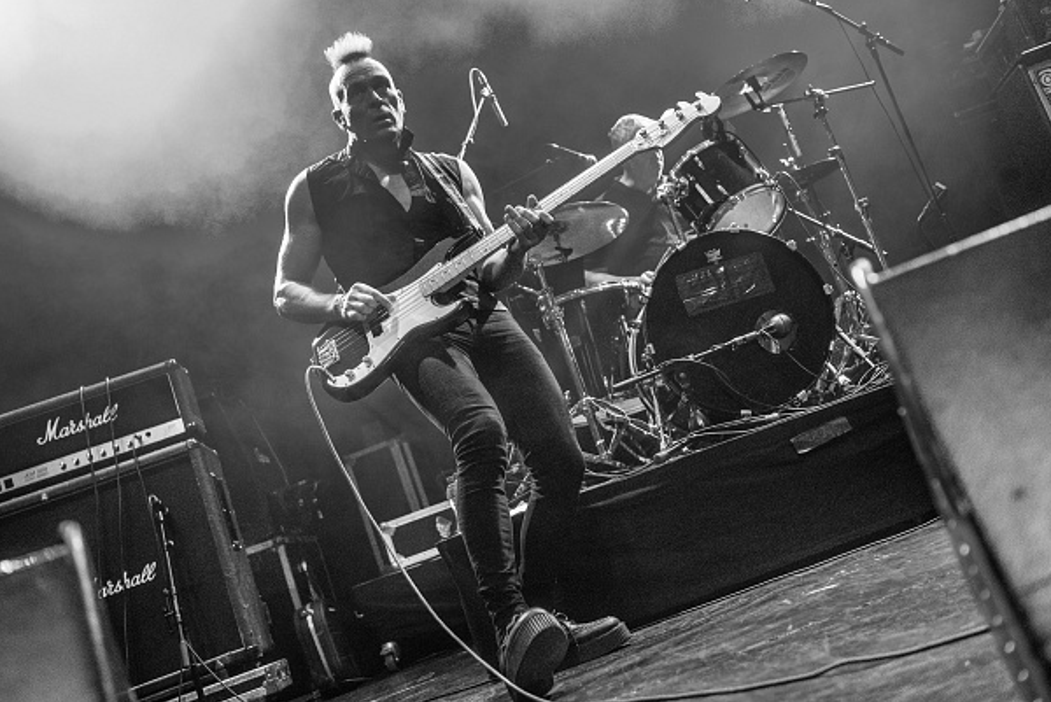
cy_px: 298
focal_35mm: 42
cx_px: 543
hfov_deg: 46.4
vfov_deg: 31.9
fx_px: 1227
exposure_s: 1/80
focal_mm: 35
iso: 4000
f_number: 2.8
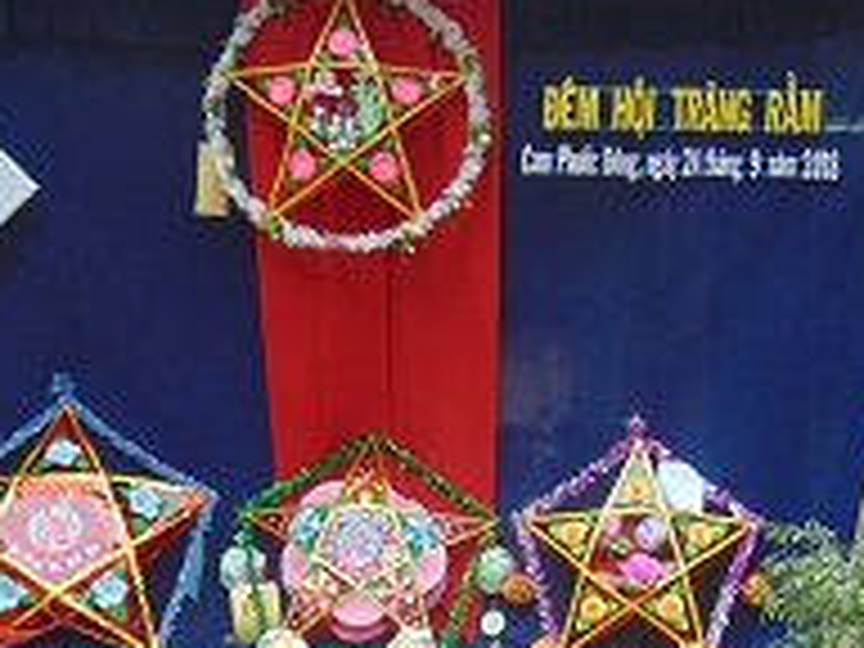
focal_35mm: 65
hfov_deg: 29.7
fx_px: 1622
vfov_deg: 22.3
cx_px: 531
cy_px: 515
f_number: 3
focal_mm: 4.5
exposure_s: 1/30
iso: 100
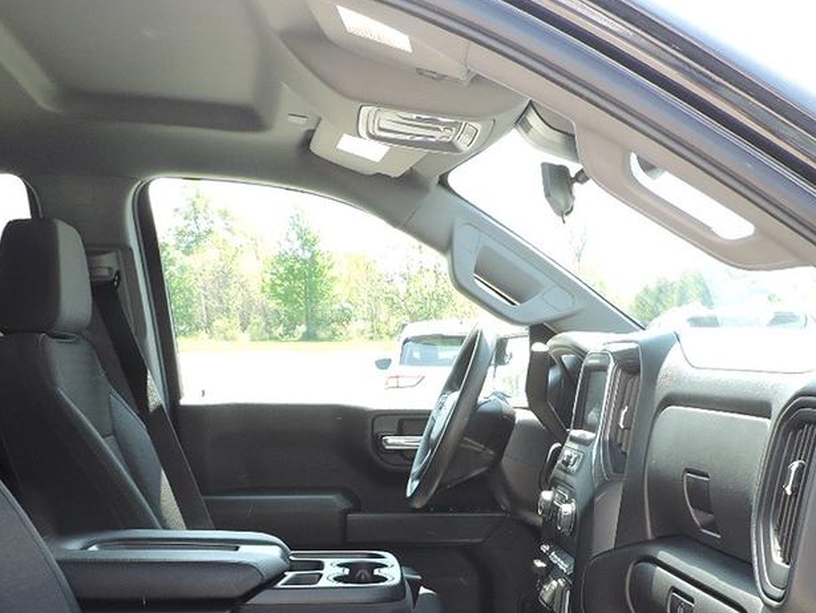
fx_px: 1179
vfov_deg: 28.1
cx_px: 469
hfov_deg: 38.1
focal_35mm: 50
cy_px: 548
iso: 100
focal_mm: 4.3
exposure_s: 1/100
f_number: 3
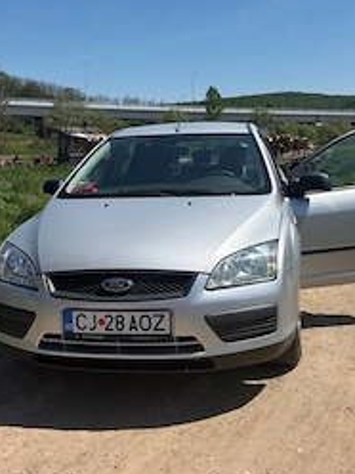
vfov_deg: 44.0
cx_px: 187
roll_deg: +0.6
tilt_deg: -0.3
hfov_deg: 34.3
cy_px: 147
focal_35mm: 42
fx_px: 574
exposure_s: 1/5348
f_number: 1.6
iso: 50
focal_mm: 5.96
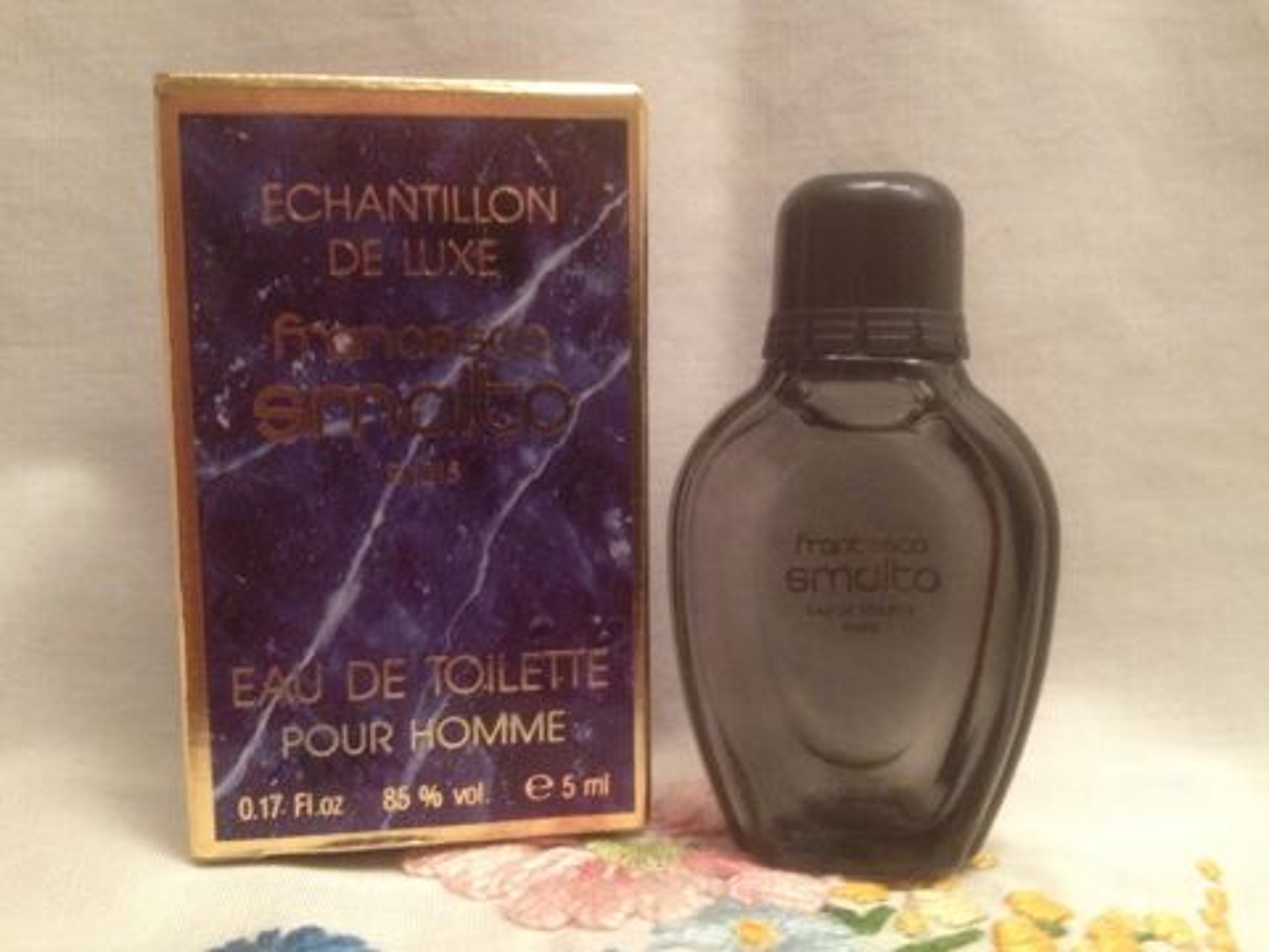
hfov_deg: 52.6
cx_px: 634
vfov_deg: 40.7
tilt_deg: -5.7
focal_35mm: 35
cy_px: 476
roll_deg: -2.6
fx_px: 1283
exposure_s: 1/20
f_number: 2.4
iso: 400
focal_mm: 4.28
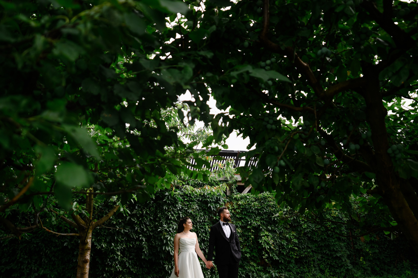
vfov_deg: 46.4
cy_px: 139
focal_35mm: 28
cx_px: 209
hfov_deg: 65.5
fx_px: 325
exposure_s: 1/800
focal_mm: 28
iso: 100
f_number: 2.8
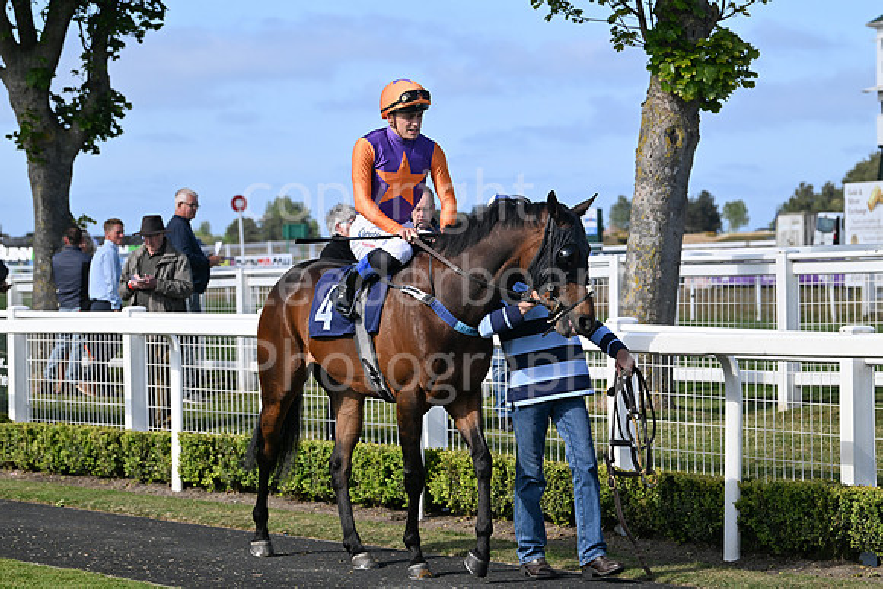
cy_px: 294
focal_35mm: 122
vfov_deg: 11.2
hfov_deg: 16.8
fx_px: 2993
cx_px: 442
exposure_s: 1/1600
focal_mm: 122
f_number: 6.3
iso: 400
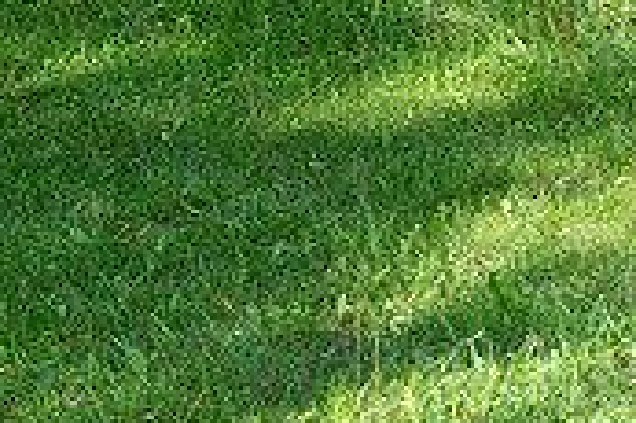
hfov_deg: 10.6
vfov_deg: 7.2
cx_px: 910
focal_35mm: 188
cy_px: -235
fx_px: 3318
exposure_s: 1/250
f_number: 5.6
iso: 180
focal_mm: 56
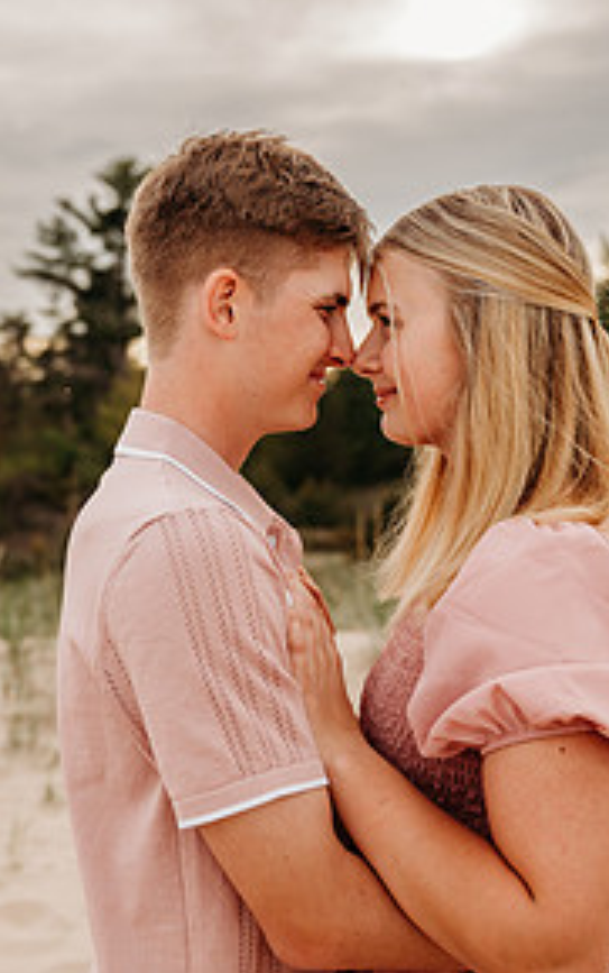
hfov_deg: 20.0
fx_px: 1724
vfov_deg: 31.5
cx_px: 320
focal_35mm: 65
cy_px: 510
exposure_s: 1/1000
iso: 200
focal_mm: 30
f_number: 2.8
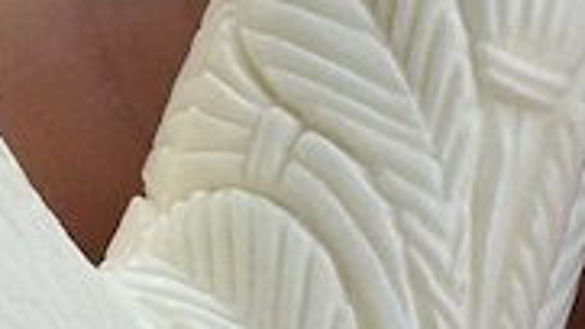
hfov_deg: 5.8
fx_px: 5726
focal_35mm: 369
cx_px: 288
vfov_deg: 3.3
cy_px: -52
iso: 64
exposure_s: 1/971
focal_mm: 6.86
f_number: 1.78
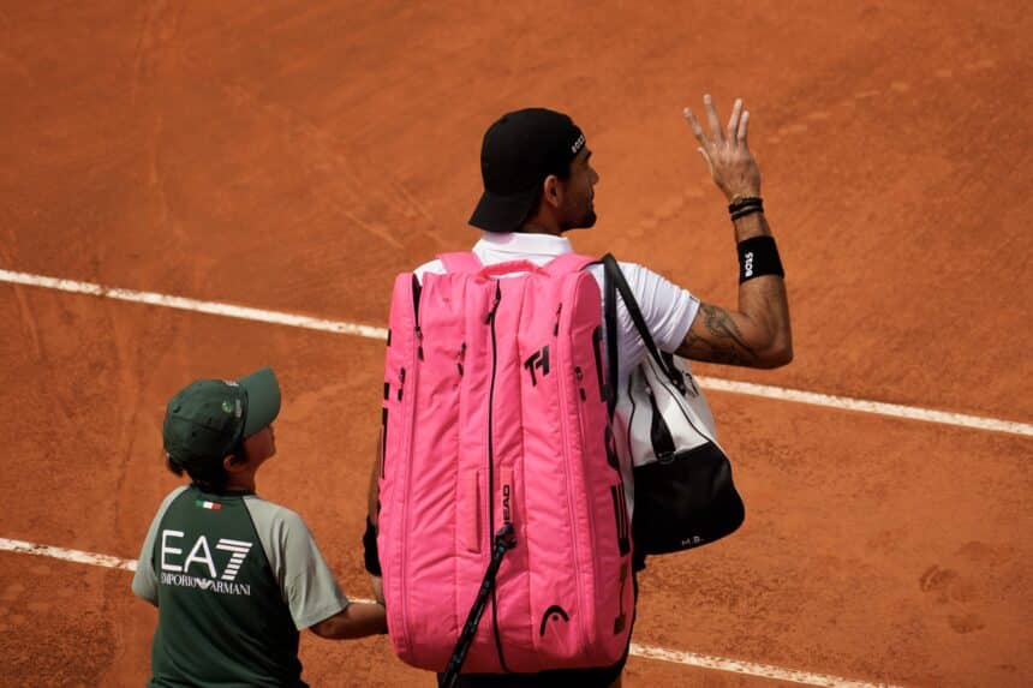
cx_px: 516
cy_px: 344
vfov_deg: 6.4
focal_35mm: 216
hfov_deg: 9.5
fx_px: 6196
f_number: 6.3
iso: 100
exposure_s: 1/500
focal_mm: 216
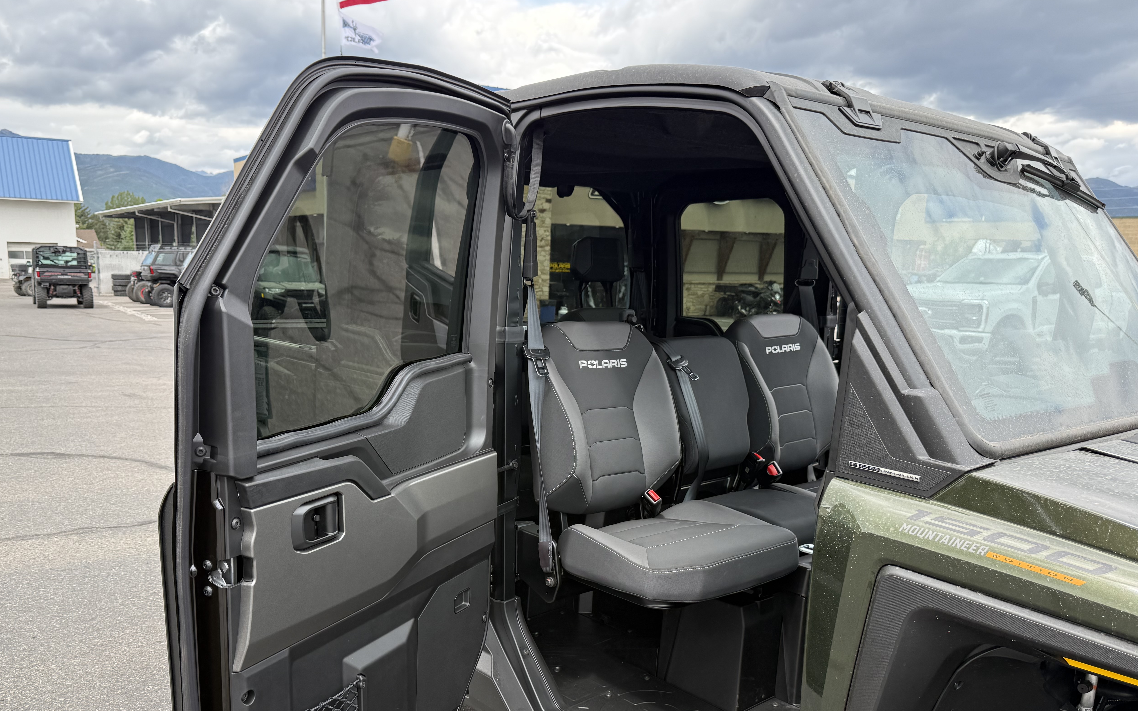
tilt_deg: -8.8
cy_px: 444
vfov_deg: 42.8
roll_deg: -1.4
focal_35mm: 29
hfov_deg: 64.6
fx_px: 899
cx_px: 541
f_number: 1.78
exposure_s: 1/796
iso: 80
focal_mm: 6.76
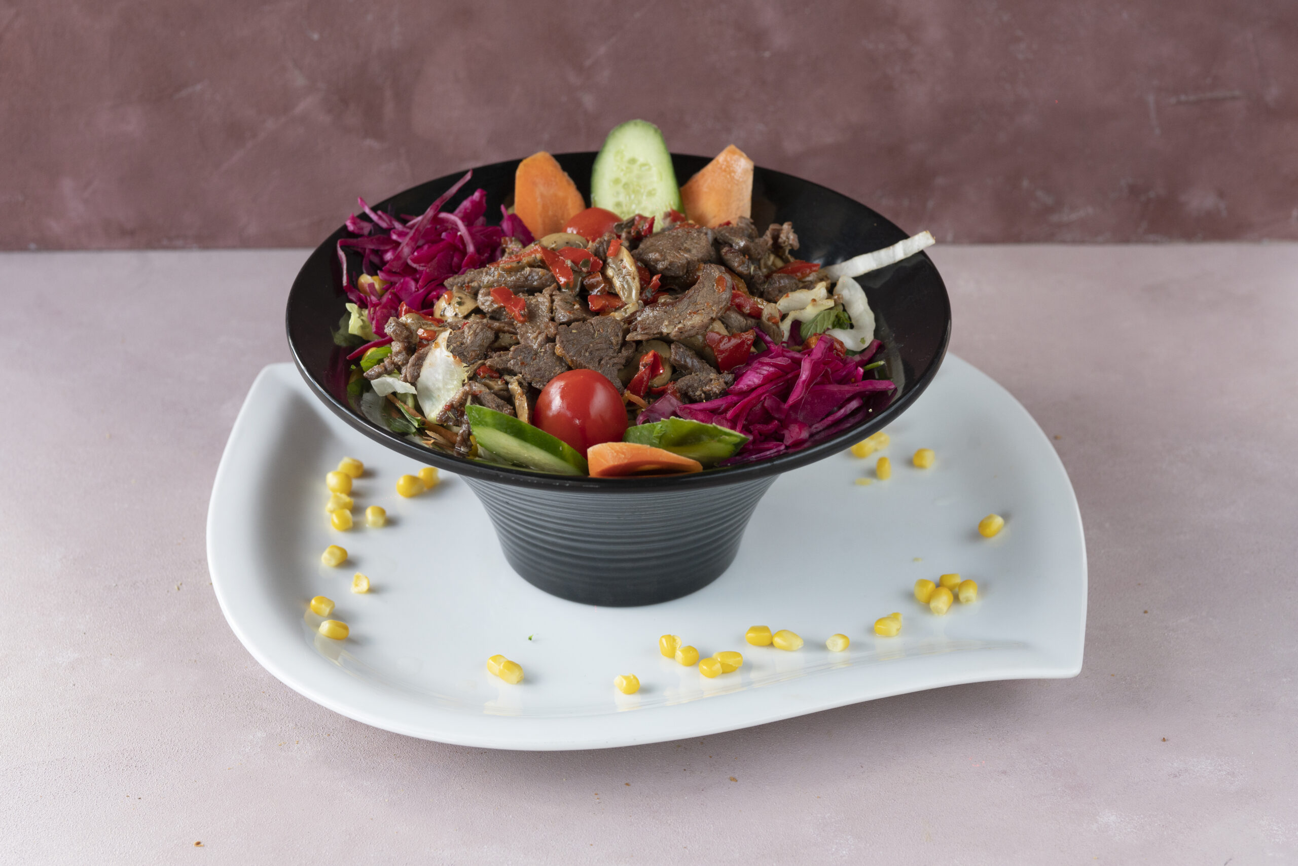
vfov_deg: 16.1
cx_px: 649
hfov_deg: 23.9
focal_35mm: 85
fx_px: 3065
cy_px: 433
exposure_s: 1/125
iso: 800
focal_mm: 85
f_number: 6.7
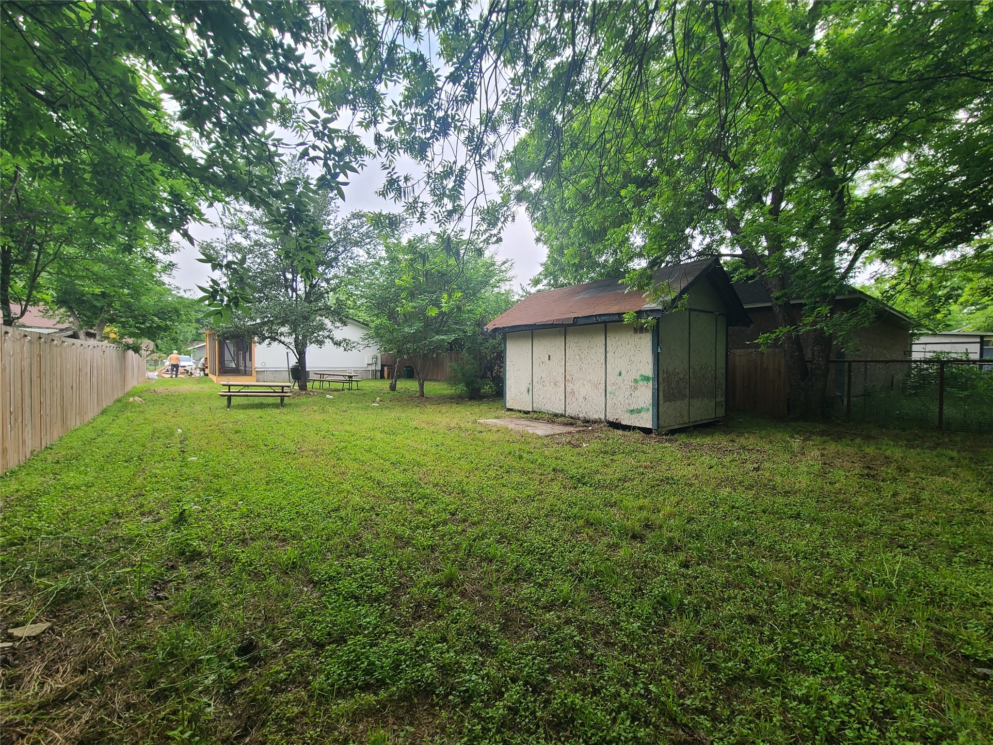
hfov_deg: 106.2
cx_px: 496
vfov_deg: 89.9
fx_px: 373
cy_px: 372
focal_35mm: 13
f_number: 2.2
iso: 50
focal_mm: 2.2
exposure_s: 1/312
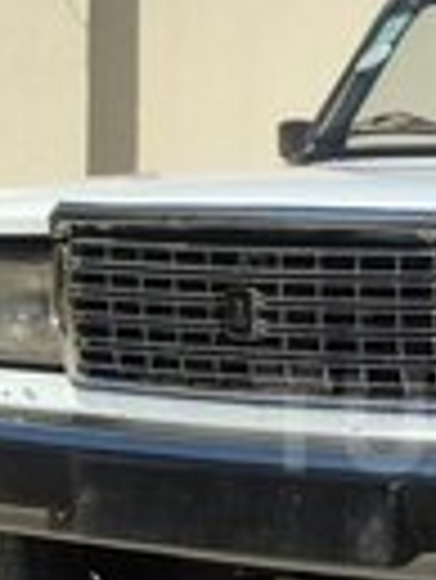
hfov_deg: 11.3
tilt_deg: -4.7
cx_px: 602
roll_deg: -1.7
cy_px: 423
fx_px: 2129
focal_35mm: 127
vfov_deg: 15.4
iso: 50
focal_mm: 4.12
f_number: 2.4
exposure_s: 1/3195
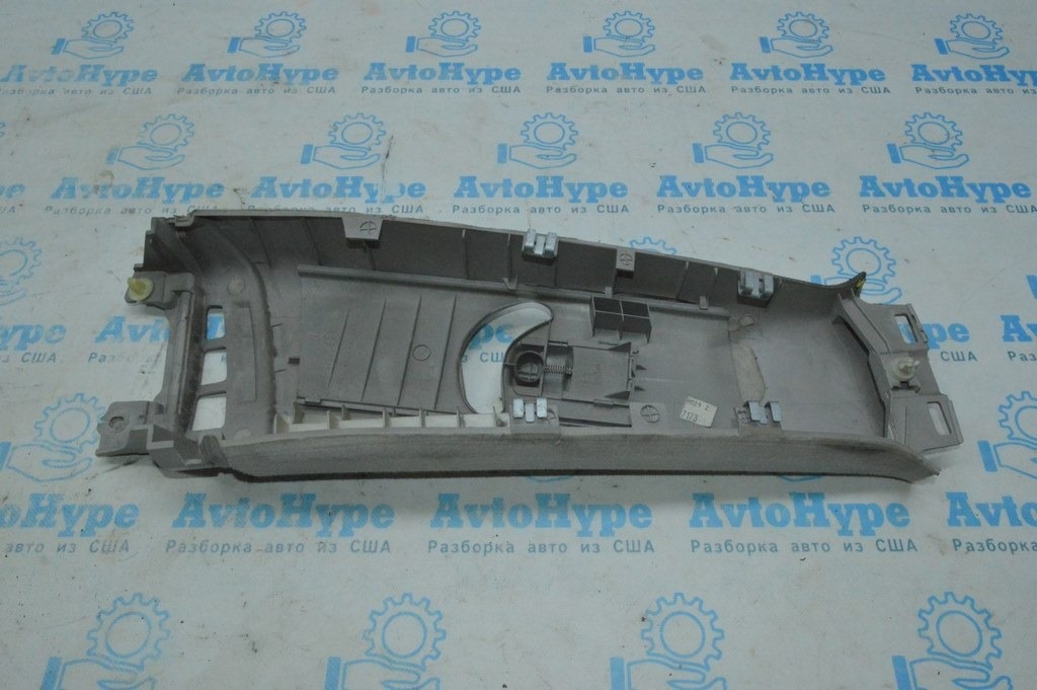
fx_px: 777
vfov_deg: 47.9
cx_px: 518
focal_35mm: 27
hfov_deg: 67.4
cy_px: 345
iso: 5600
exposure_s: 1/200
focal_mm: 18
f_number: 16
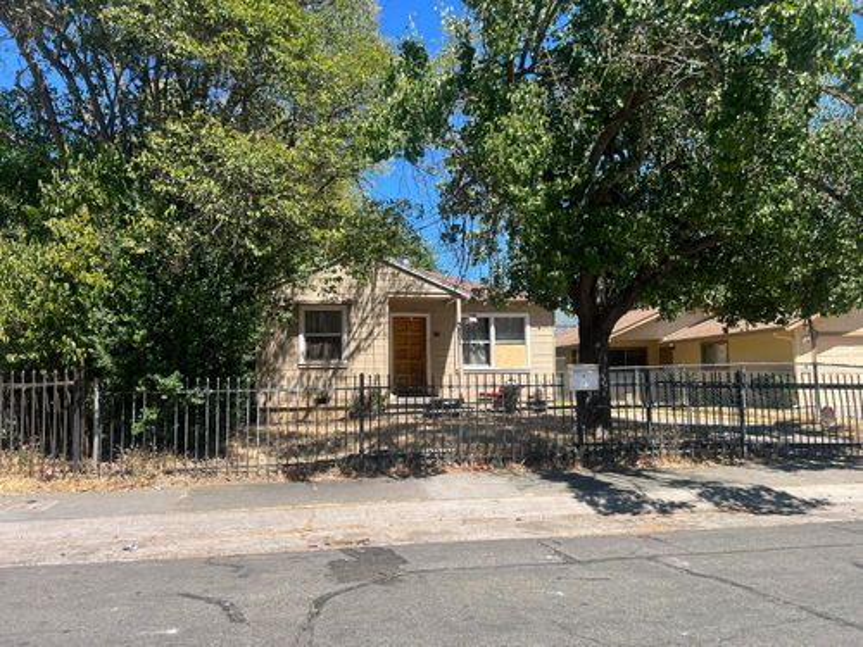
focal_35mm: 26
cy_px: 324
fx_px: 648
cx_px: 432
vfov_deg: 53.1
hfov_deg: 67.3
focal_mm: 5.7
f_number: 1.5
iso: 50
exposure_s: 1/2123
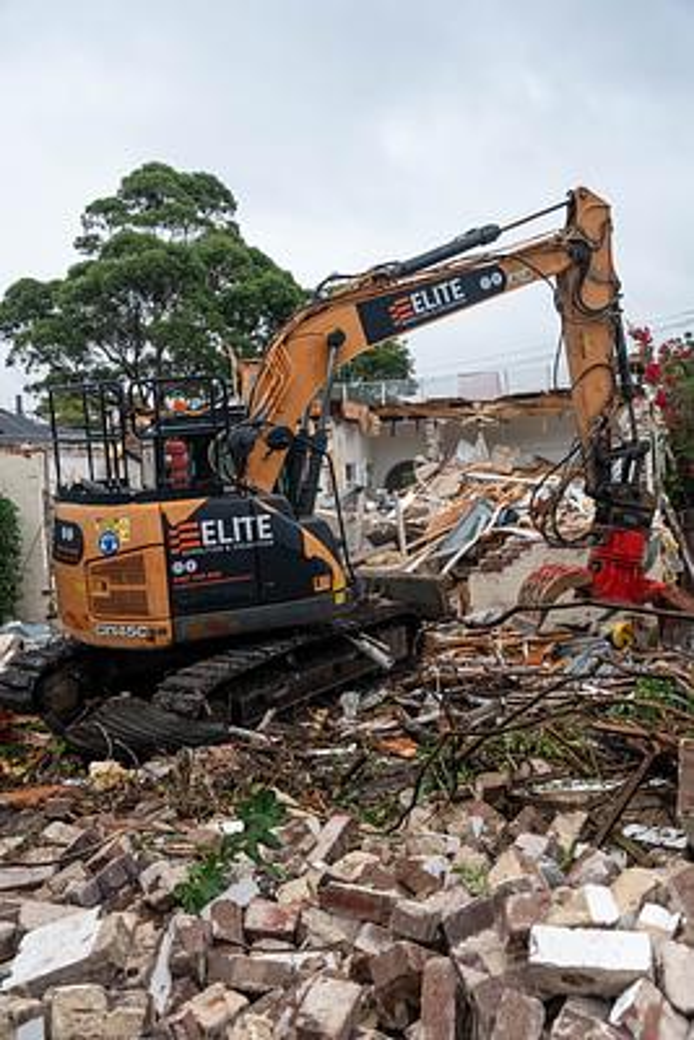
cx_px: 347
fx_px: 1049
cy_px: 520
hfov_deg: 36.6
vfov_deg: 52.7
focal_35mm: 36
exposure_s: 1/250
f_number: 5
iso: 800
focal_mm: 36.3
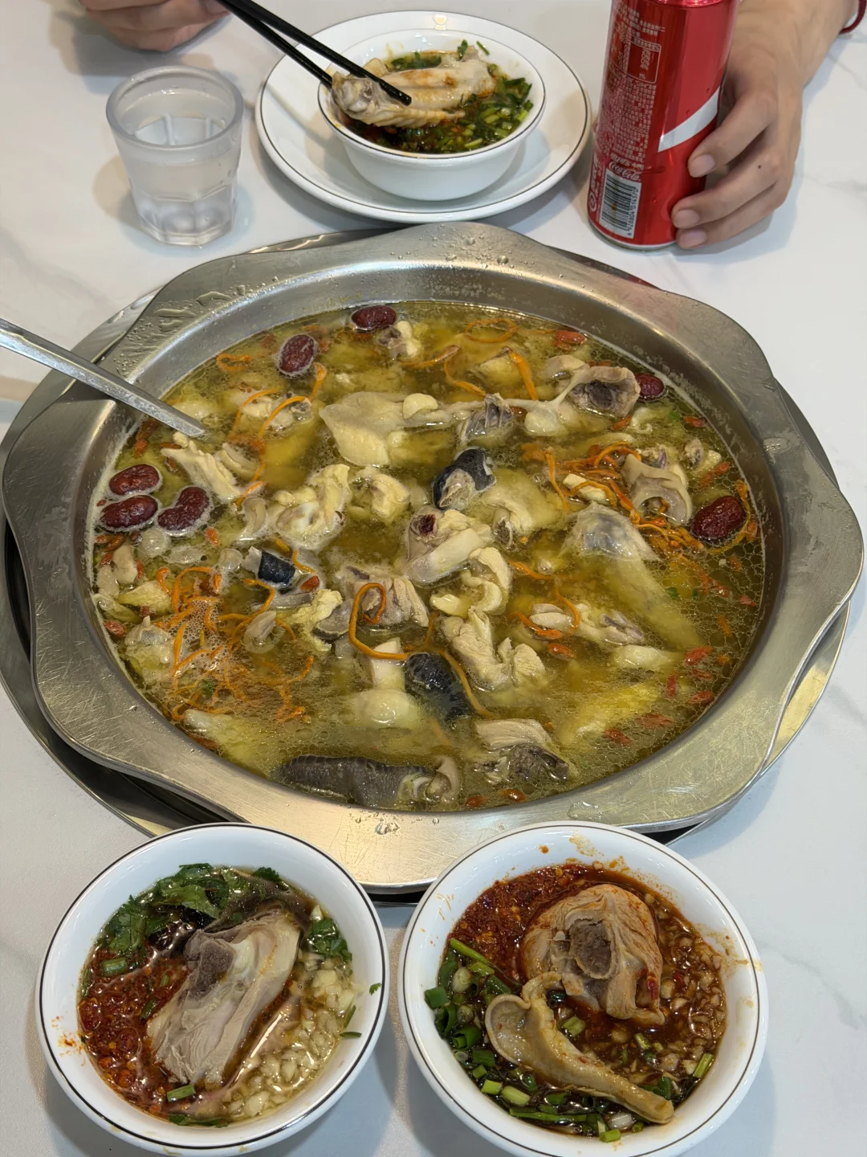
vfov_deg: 39.7
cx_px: 434
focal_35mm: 48
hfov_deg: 30.3
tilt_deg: -51.8
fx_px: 1603
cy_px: 578
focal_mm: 6.76
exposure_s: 1/100
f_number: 1.78
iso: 100
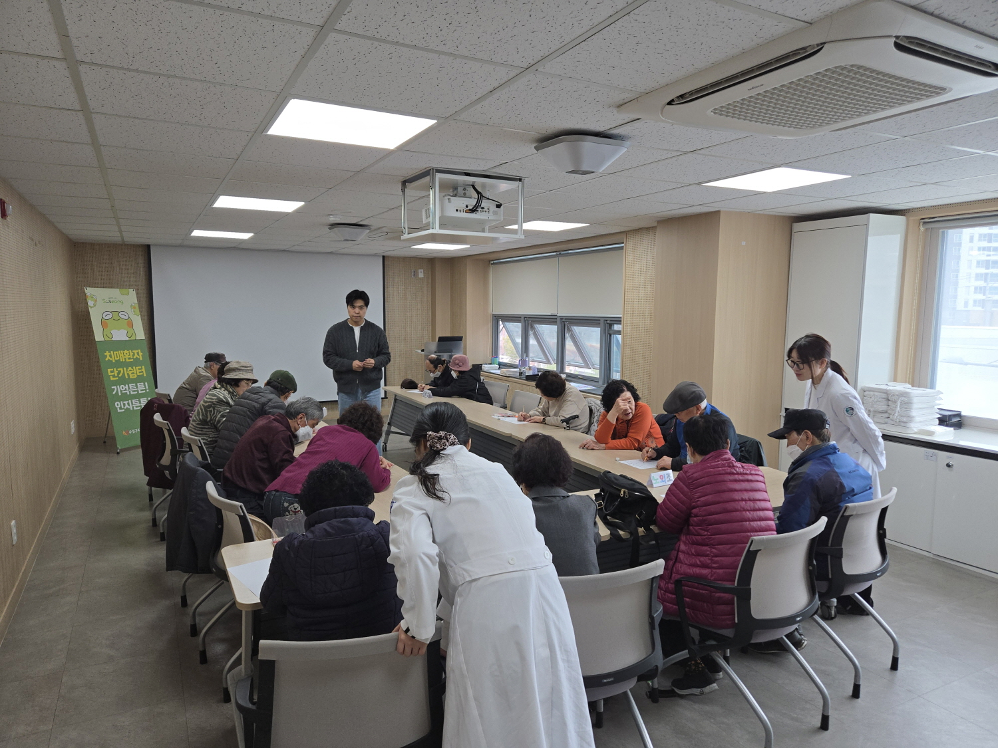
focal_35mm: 23
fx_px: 663
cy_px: 374
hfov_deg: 73.9
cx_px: 499
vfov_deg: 58.9
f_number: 1.8
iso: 50
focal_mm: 5.4
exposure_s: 1/120
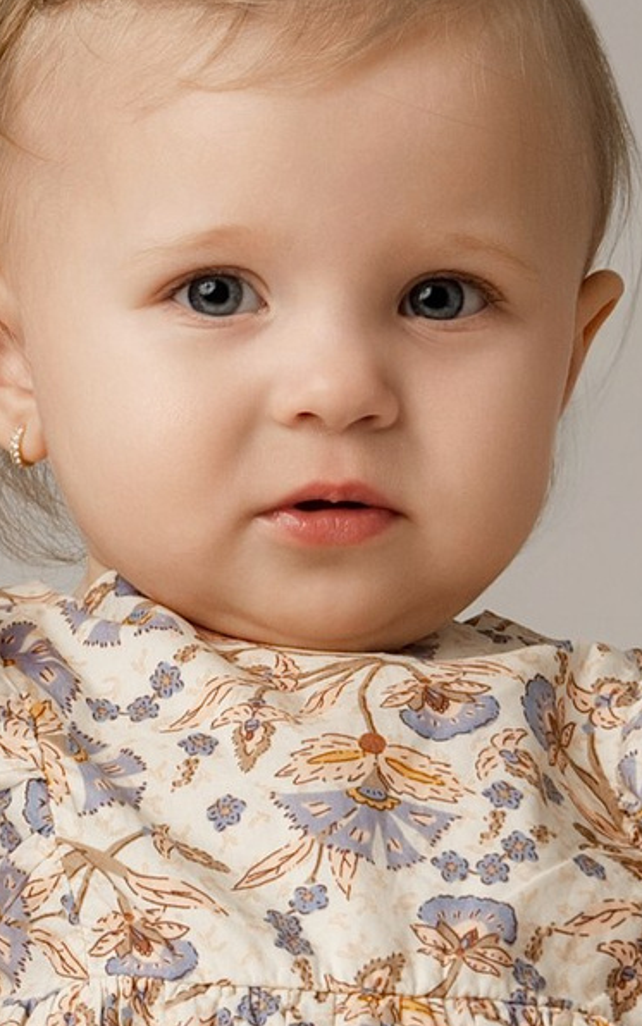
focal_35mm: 604
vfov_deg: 3.5
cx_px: -79
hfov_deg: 2.2
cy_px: 862
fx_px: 16892
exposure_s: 1/160
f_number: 5
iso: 100
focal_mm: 92
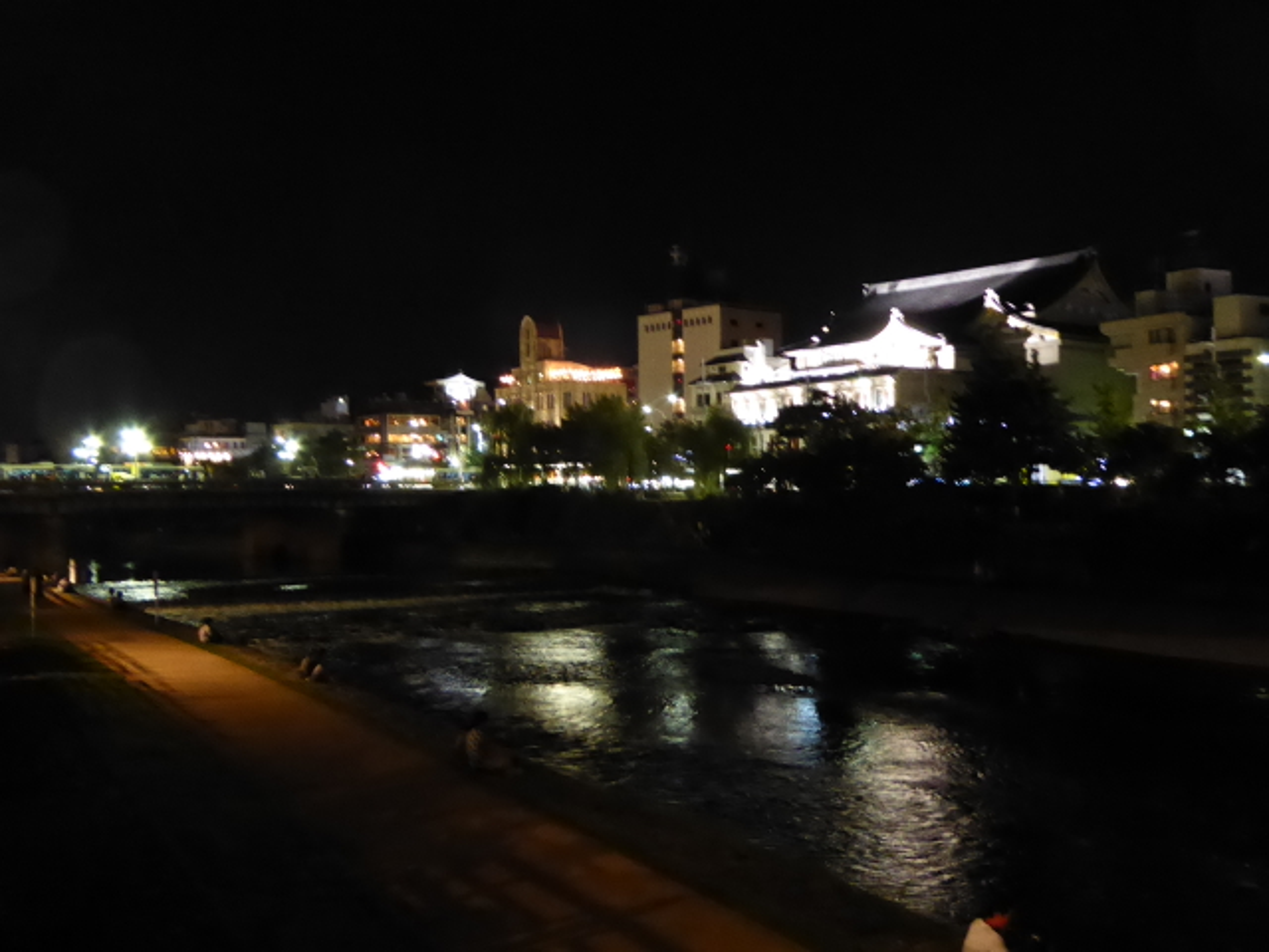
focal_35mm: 39
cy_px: 476
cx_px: 634
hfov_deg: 47.9
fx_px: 1430
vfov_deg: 36.8
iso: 1250
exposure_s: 1/4
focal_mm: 6.7
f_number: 3.7
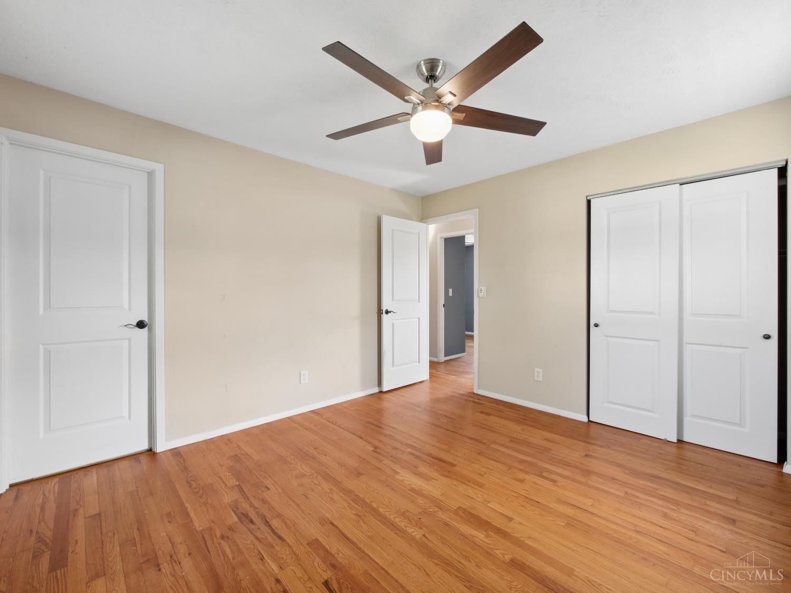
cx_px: 396
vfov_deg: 85.7
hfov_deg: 102.1
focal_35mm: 14
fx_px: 320
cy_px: 296
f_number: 7.1
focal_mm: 7
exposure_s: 1/10
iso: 640
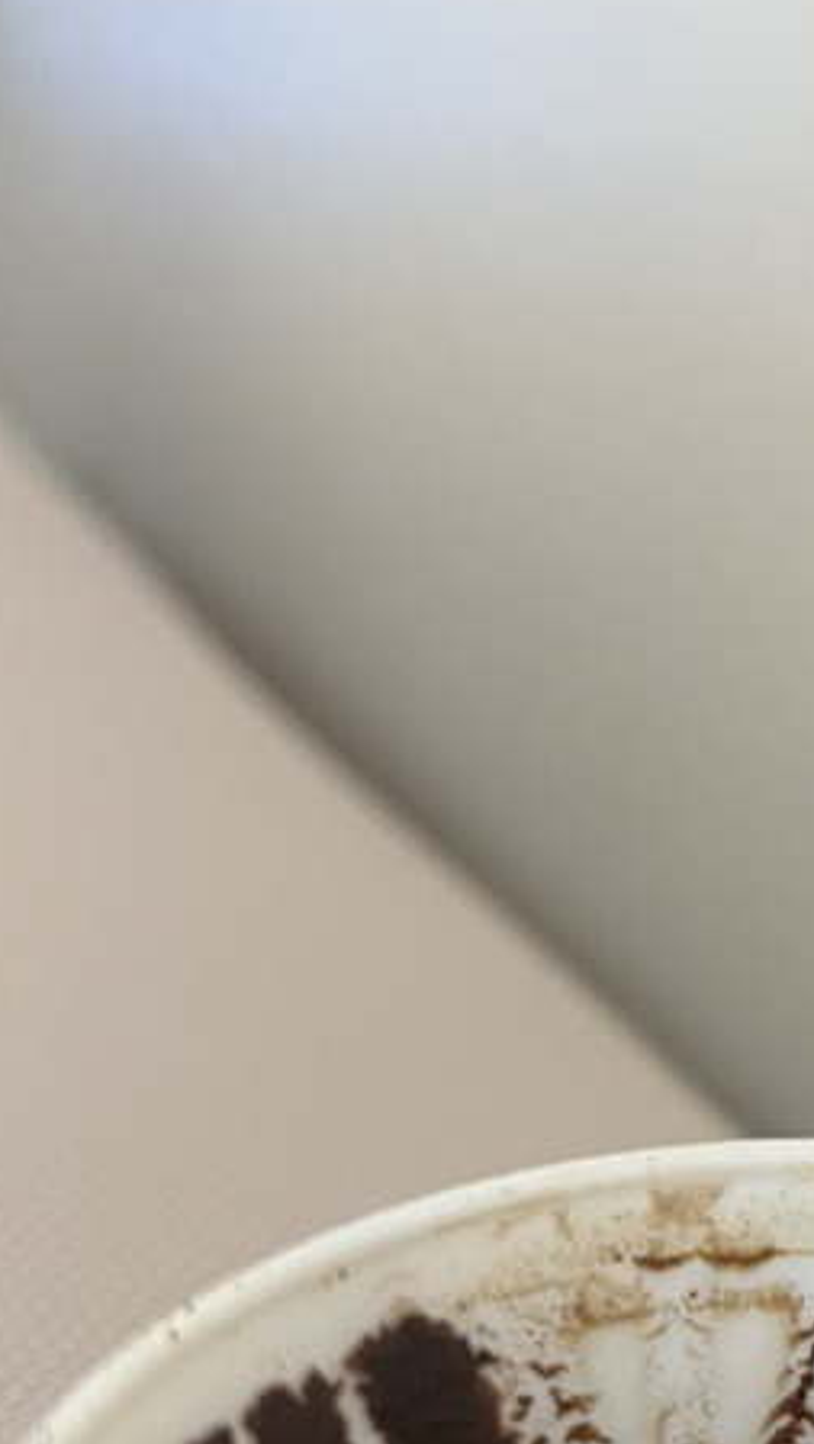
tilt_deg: -25.4
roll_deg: -5.4
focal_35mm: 58
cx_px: 933
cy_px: 1126
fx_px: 2223
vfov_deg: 35.0
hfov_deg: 19.7
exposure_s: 1/50
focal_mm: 5.1
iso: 320
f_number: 1.6
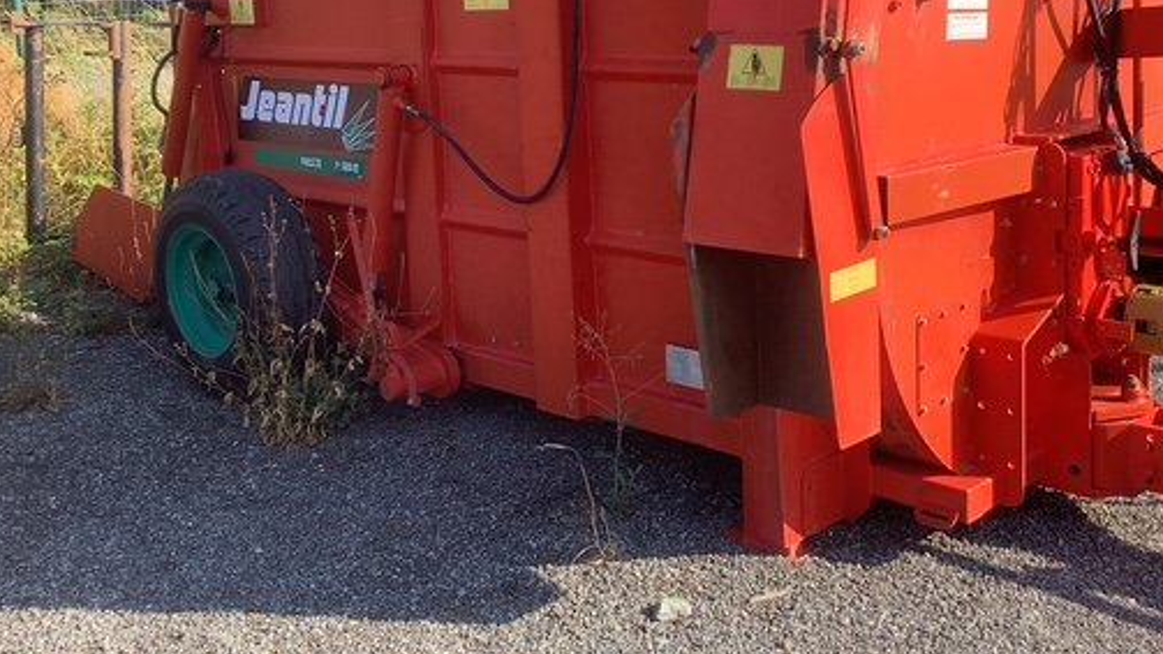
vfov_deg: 27.4
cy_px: 176
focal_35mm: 43
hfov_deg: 47.0
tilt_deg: -14.3
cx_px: 719
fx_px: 1326
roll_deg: -1.3
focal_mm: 3.3
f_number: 2.4
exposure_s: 1/307
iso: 25
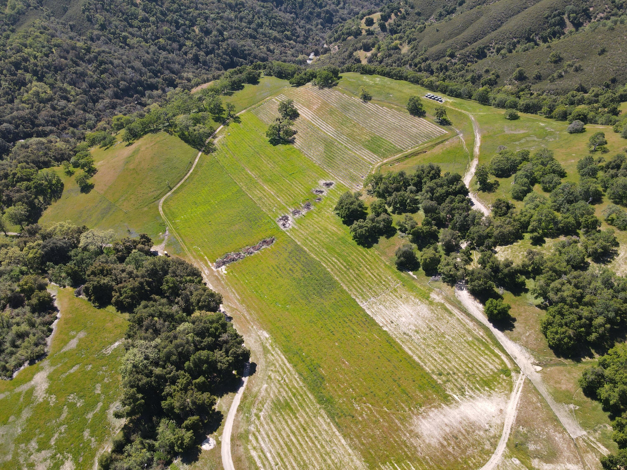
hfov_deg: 71.6
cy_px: 235
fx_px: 435
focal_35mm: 24
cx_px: 314
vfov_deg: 56.8
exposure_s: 1/320
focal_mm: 4.5
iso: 100
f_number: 2.8
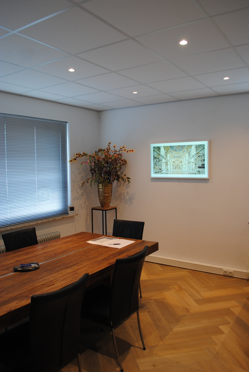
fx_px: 279
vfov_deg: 67.3
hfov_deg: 48.1
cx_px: 124
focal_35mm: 27
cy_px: 186
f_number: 3.5
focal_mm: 18
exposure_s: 1/30
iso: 250
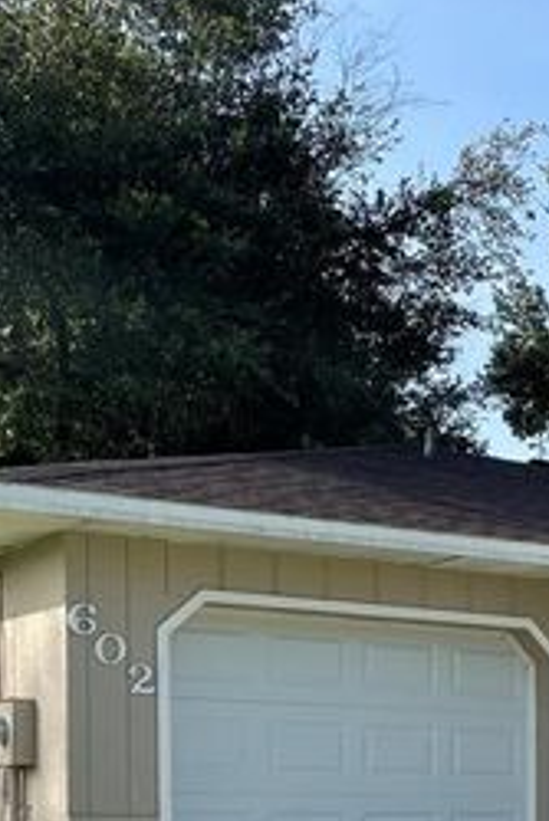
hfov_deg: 17.5
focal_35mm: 72
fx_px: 1645
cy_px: 846
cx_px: 766
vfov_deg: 26.4
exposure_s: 1/2174
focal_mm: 4.2
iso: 32
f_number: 1.6
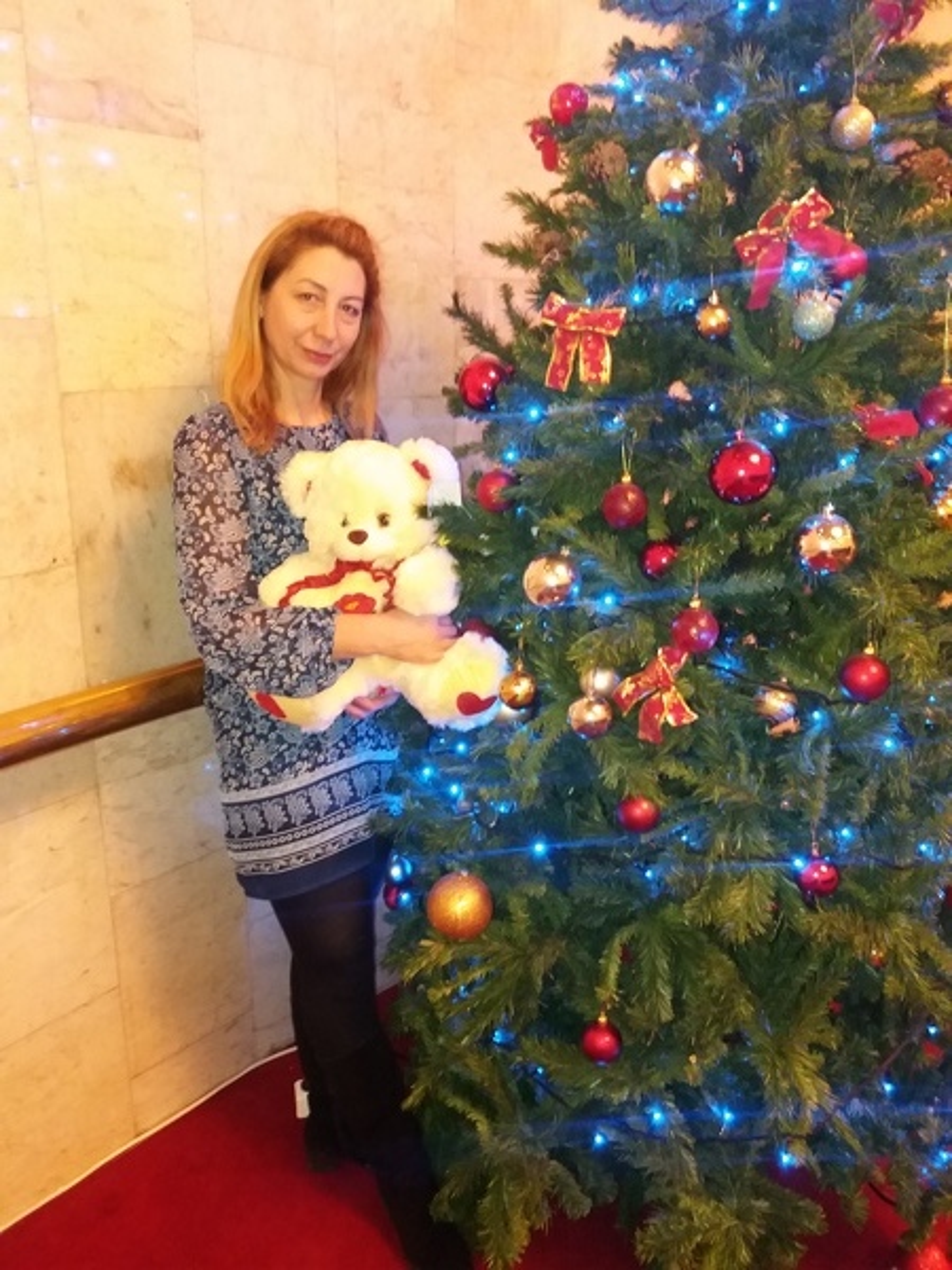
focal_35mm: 28
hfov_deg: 49.7
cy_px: 635
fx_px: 1027
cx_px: 476
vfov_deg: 63.4
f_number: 1.9
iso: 250
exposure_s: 1/15
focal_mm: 3.7
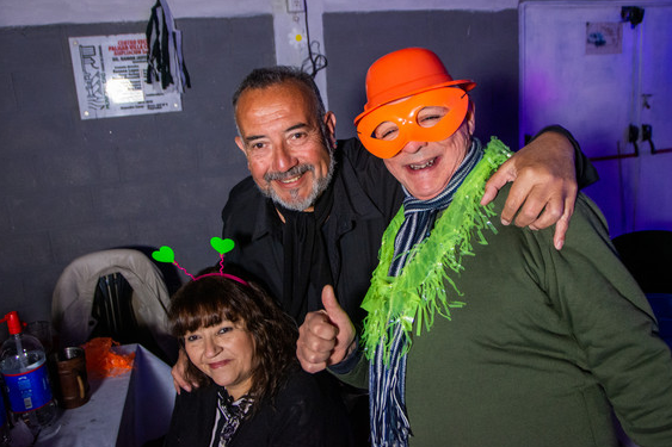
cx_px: 349
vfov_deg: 44.9
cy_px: 203
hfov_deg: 63.7
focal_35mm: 29
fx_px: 541
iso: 2500
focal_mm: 17
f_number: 2.8
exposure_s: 1/40
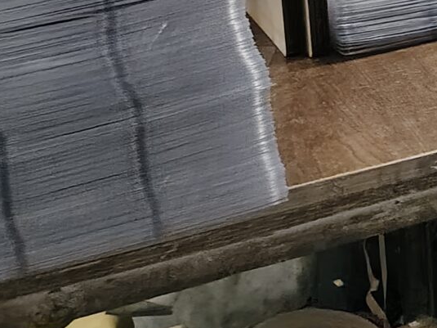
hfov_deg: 13.9
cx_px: 977
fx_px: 1388
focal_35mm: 110
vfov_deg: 12.5
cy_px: -216
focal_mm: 5.56
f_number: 1.88
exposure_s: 1/226
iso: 6480
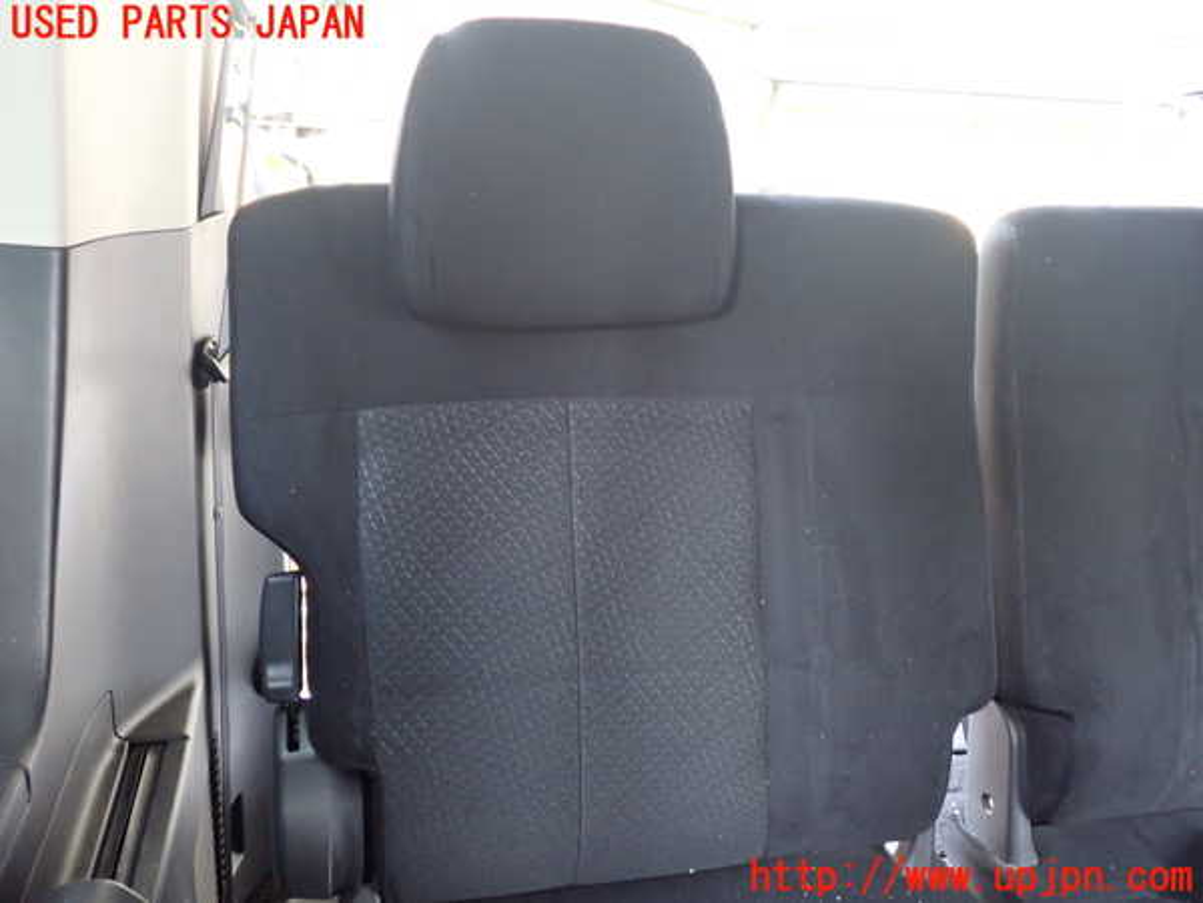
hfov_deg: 60.0
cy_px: 452
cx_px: 602
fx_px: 1043
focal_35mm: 30
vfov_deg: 46.8
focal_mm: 5.4
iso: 800
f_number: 2.3
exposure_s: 1/25
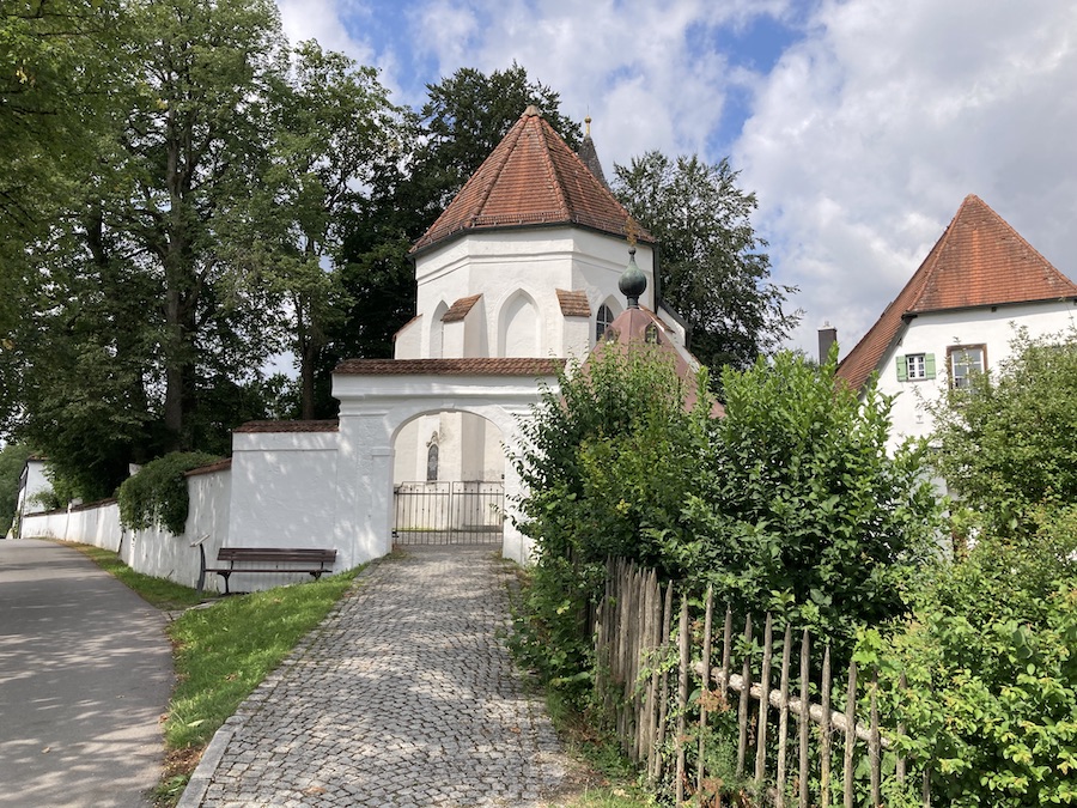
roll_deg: +0.5
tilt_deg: +8.9
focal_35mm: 28
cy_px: 404
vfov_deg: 49.7
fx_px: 871
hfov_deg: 63.4
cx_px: 538
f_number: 1.8
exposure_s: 1/2088
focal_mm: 3.99
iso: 20
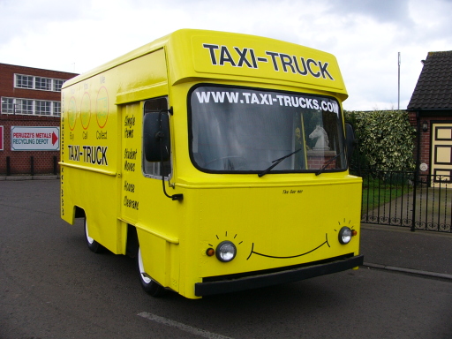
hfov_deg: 52.6
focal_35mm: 35
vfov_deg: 40.7
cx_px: 226
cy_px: 170
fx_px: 457
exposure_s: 1/160
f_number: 4
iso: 50
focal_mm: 4.6
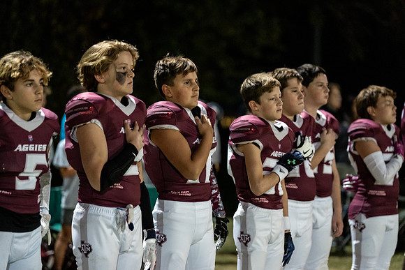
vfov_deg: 9.9
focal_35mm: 139
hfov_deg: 14.8
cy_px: 135
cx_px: 202
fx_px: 1564
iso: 5000
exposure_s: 1/320
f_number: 2.8
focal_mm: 139
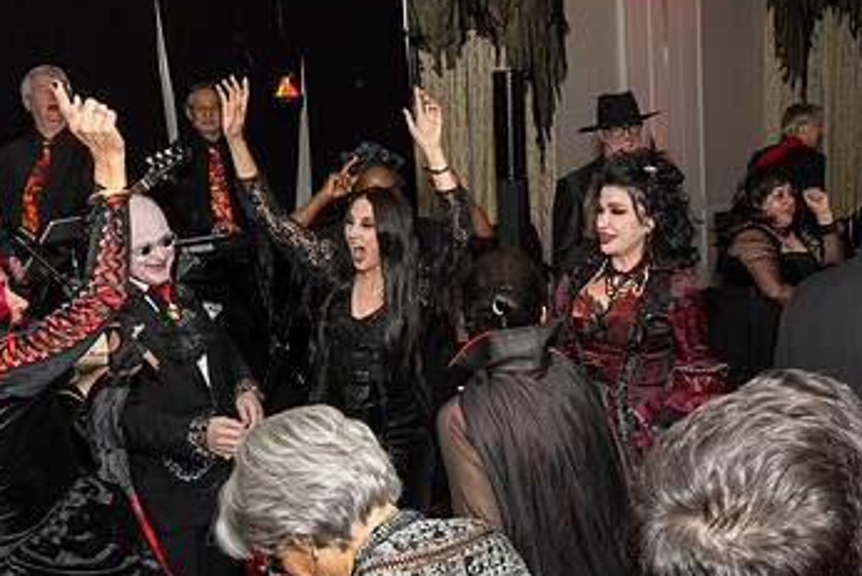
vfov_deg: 30.5
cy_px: 325
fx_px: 1054
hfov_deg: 44.3
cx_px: 515
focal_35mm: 44
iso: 1000
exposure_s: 1/250
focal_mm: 17
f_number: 7.1
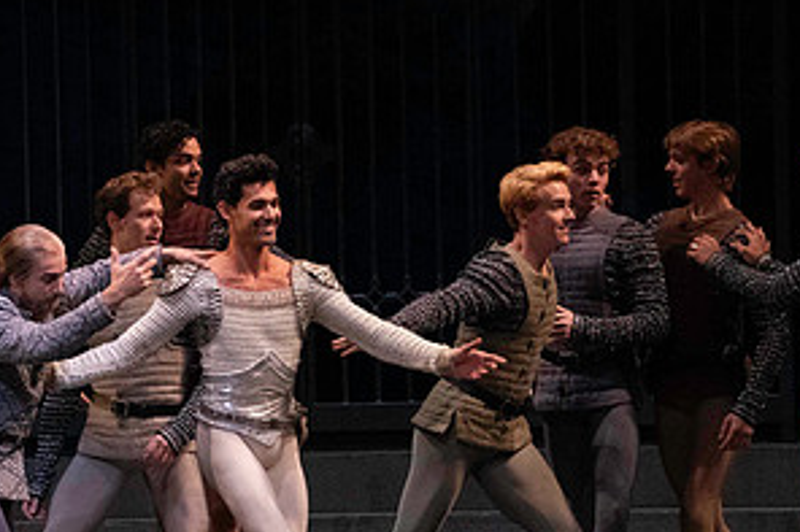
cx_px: 130
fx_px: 8706
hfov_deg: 5.3
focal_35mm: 392
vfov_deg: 3.5
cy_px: 320
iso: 16000
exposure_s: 1/400
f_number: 13
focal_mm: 200
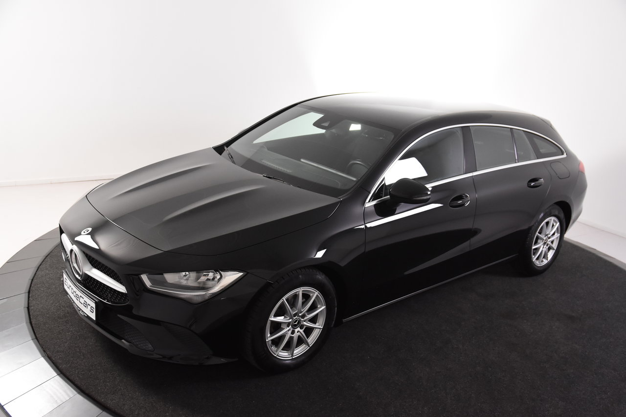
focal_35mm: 36
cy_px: 208
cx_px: 313
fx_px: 626
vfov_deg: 36.9
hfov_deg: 53.1
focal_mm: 24
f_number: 4.5
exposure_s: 1/80
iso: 1600
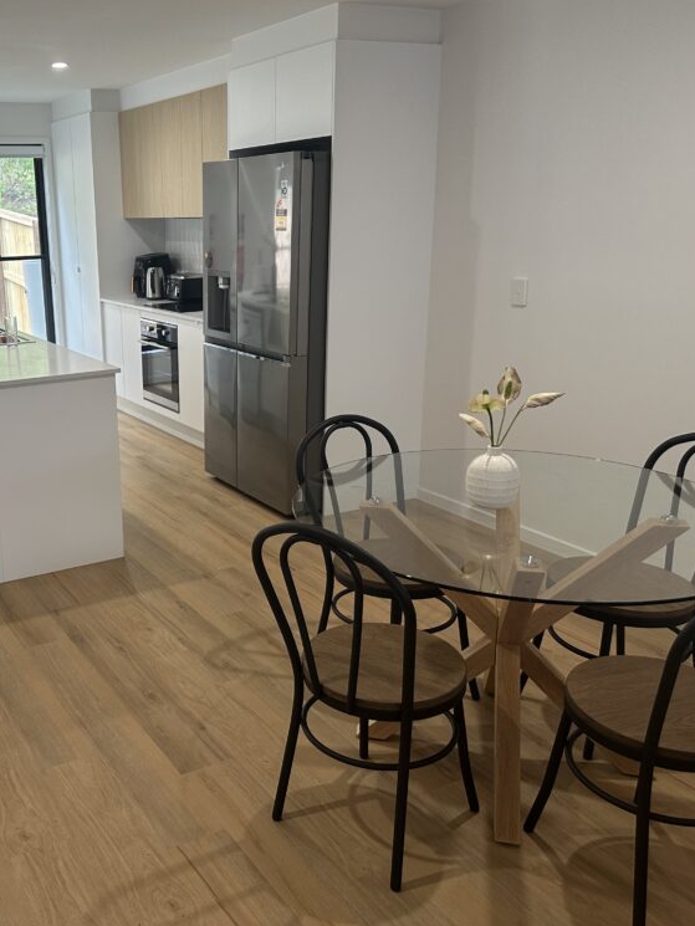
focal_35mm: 33
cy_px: 450
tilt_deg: -15.0
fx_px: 883
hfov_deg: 41.6
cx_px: 170
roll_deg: +2.5
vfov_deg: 55.3
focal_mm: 6.86
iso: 160
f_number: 1.78
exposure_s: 1/100
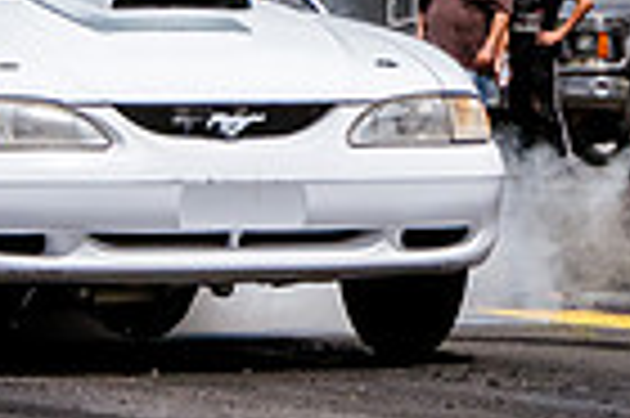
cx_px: 571
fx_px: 7044
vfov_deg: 3.4
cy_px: -28
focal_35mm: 403
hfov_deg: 5.1
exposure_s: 1/4000
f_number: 6.3
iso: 800
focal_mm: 60
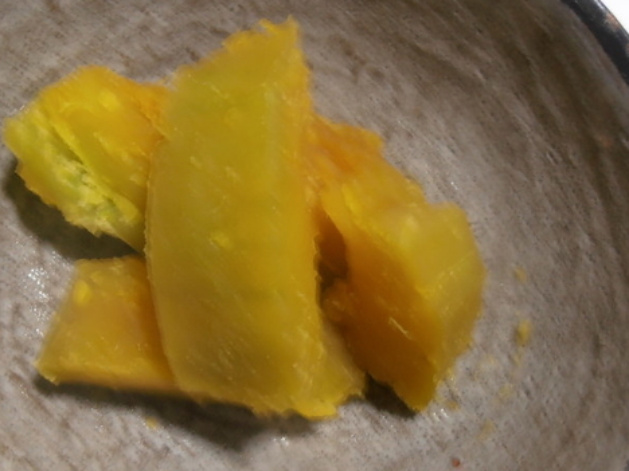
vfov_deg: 35.0
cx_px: 297
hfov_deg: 45.8
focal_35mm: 41
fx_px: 745
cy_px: 282
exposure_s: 1/2
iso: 80
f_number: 3
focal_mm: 4.2
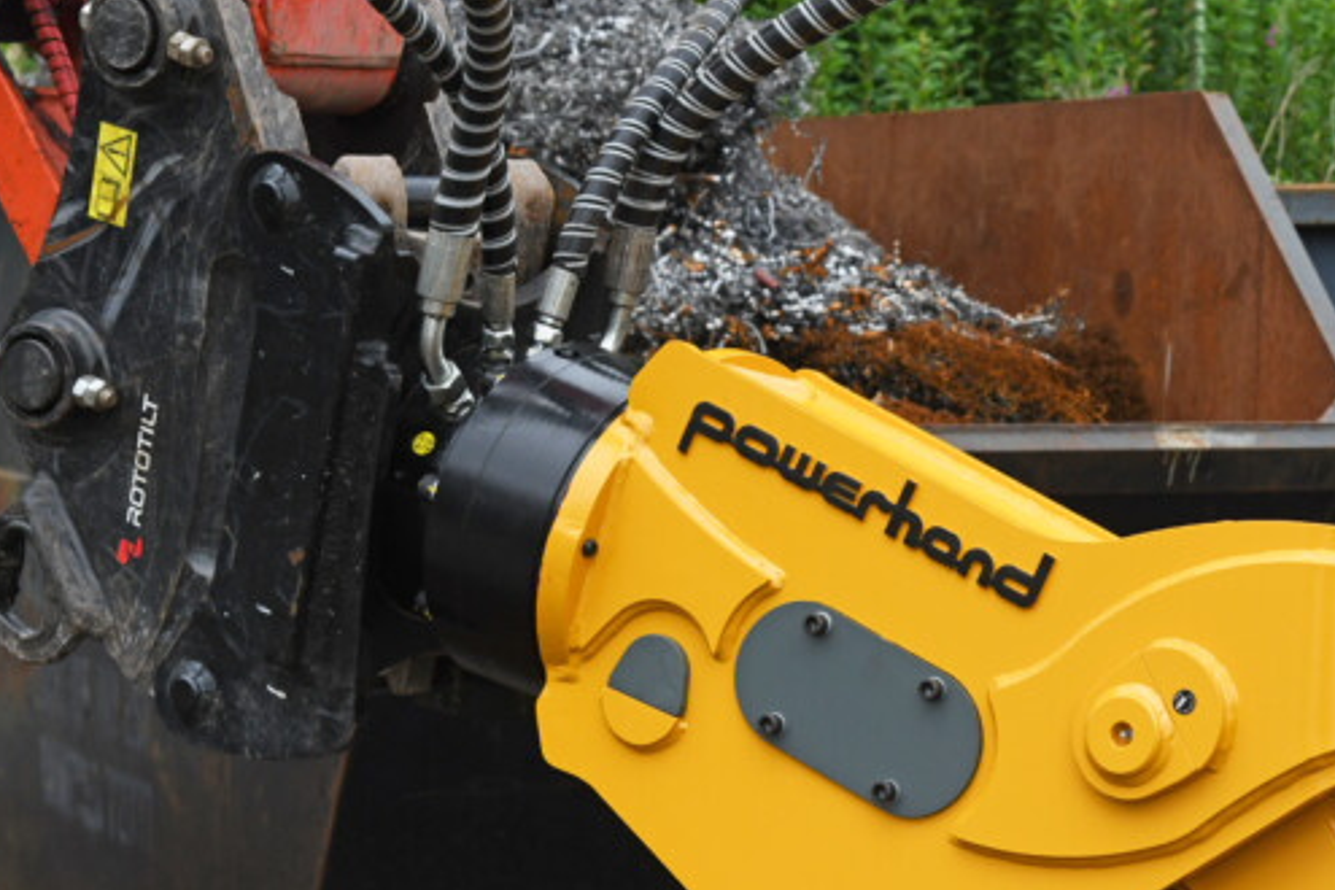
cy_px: 735
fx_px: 4450
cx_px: 1130
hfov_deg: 16.9
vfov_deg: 11.4
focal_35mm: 120
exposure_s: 1/250
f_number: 8
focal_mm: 58
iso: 800
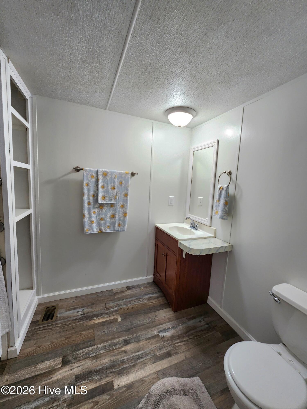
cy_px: 204
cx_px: 154
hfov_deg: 89.9
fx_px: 154
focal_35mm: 13
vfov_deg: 106.2
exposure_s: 1/60.2
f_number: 2.2
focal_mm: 2.2
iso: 80
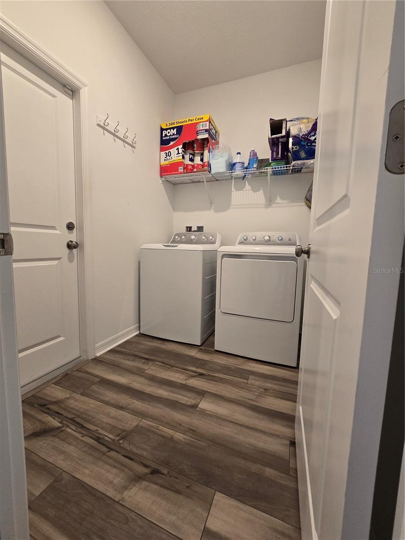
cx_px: 202
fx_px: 203
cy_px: 270
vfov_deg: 106.2
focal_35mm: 13
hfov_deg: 89.9
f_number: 2.2
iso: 250
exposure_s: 1/60
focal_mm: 2.2
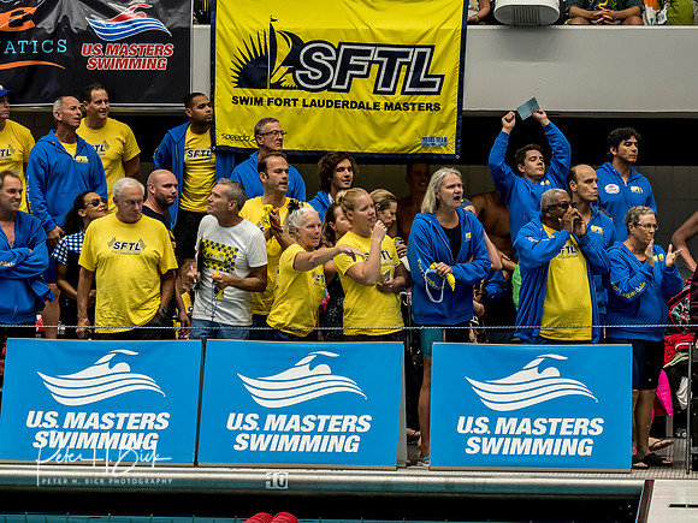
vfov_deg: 7.8
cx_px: 311
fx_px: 3852
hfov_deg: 10.4
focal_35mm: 191
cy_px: 256
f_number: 2.8
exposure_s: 1/400
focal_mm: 64
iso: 1250
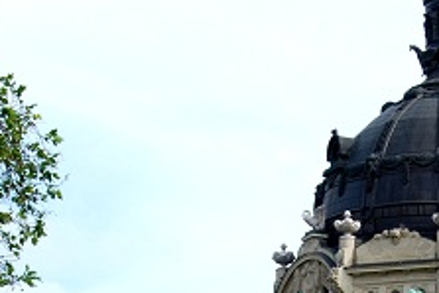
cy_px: 425
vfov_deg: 7.0
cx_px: 380
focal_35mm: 194
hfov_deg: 10.5
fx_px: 2367
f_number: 11
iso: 100
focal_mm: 36
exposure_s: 1/100
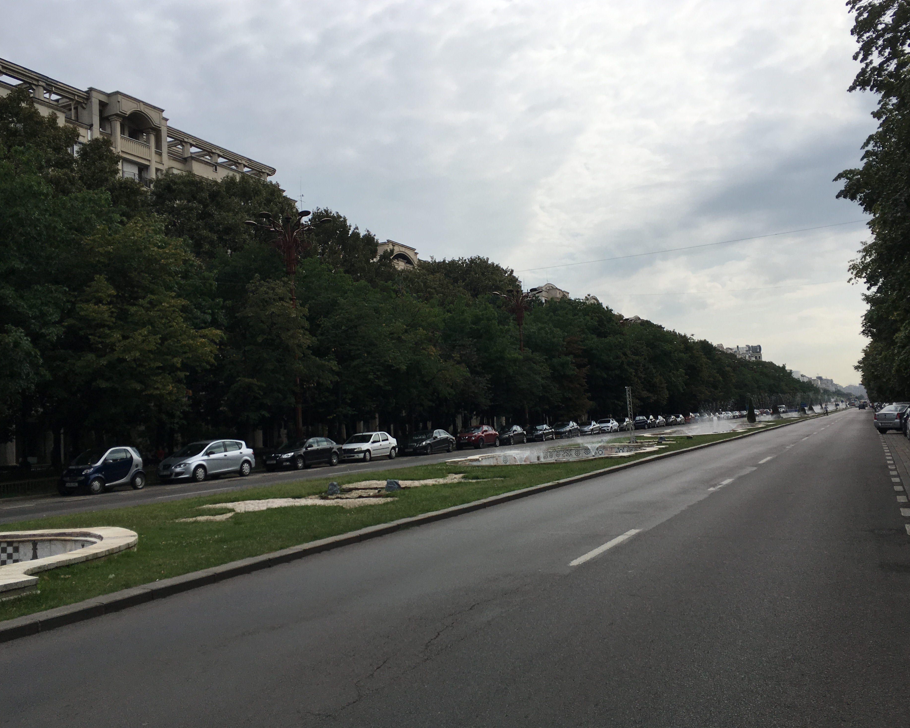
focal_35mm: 31
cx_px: 459
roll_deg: +3.3
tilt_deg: +6.8
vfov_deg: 47.1
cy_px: 355
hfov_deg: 57.2
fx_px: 835
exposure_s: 1/2747
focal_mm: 4.15
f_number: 2.2
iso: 25
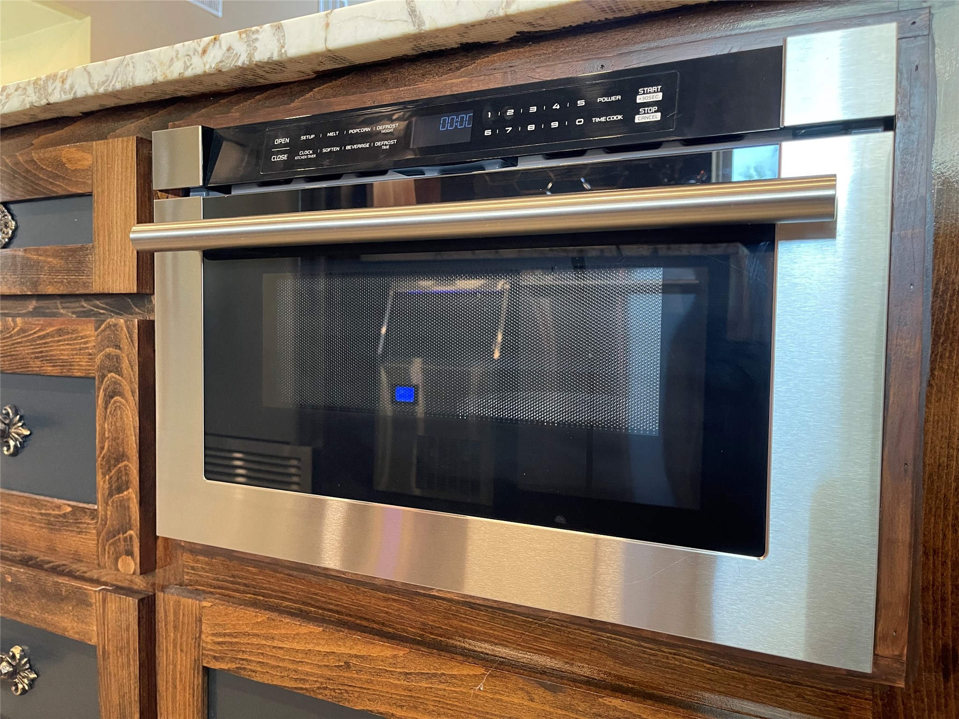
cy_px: 360
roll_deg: -1.4
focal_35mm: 25
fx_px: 693
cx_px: 480
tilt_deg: -1.7
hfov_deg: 69.4
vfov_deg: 54.9
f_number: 1.6
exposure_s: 1/60
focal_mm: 5.1
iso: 400
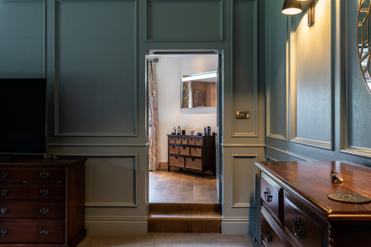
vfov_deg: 43.6
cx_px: 186
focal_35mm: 30
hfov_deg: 61.9
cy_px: 124
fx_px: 309
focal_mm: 30
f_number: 8
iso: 400
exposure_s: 1/2.5
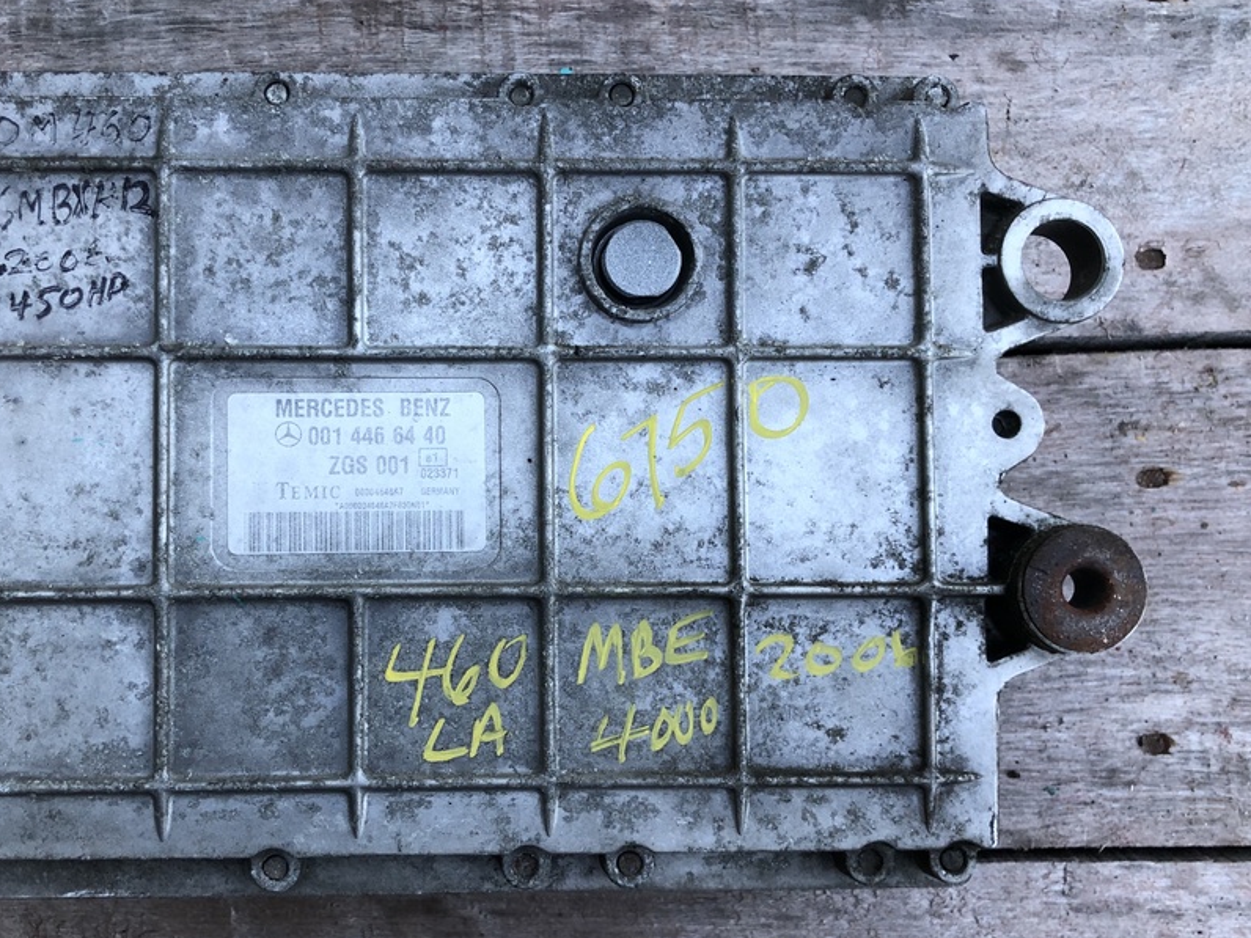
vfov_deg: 39.7
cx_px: 473
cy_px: 484
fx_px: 1301
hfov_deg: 50.9
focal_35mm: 36
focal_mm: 4
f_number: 1.8
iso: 25
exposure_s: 1/40
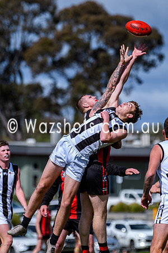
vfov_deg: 5.3
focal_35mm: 391
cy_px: 115
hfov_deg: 3.5
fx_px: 2740
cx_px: 95
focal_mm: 160
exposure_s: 1/3200
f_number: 2.8
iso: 100
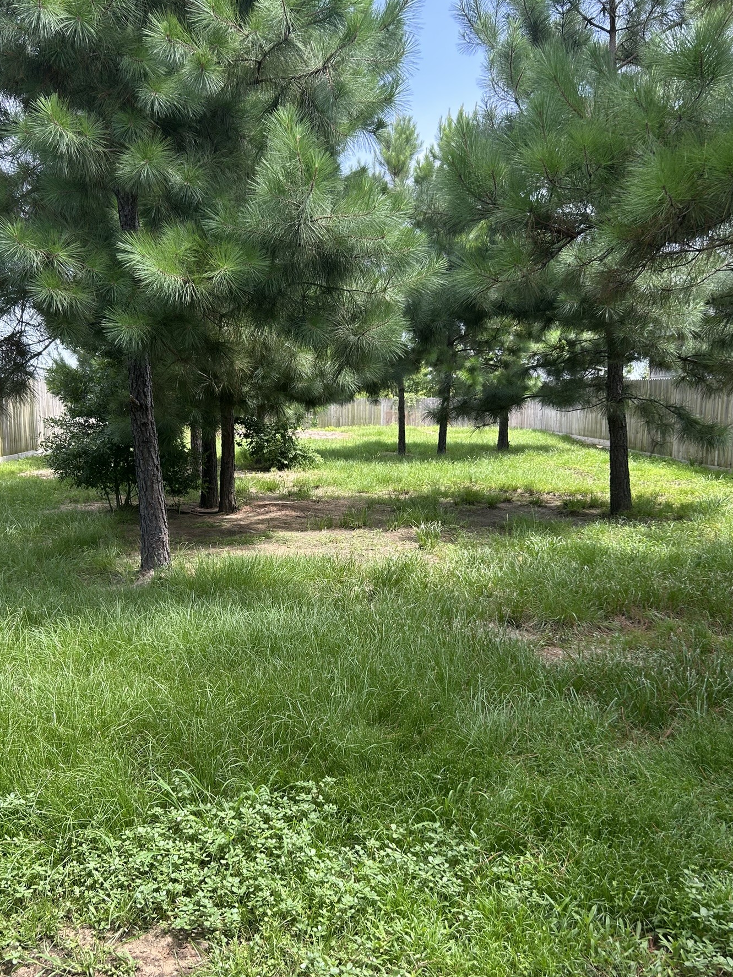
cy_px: 541
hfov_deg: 46.8
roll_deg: -0.8
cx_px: 339
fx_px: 847
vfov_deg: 59.8
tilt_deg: -9.1
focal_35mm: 30
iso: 50
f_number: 1.5
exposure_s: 1/625
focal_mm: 5.7
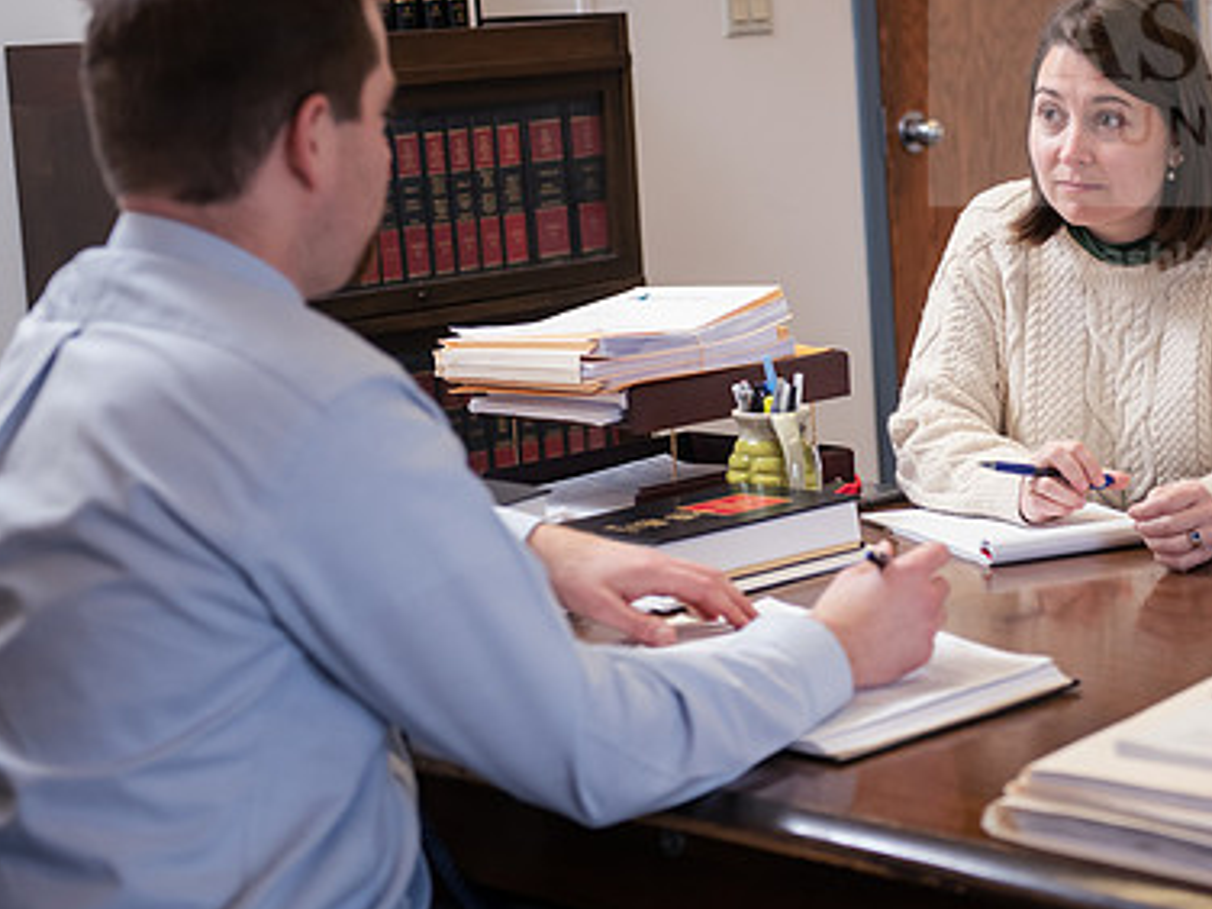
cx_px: 832
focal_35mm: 86
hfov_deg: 22.6
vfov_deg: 17.1
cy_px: 327
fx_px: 3011
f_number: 3.2
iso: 800
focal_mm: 58
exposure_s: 1/160
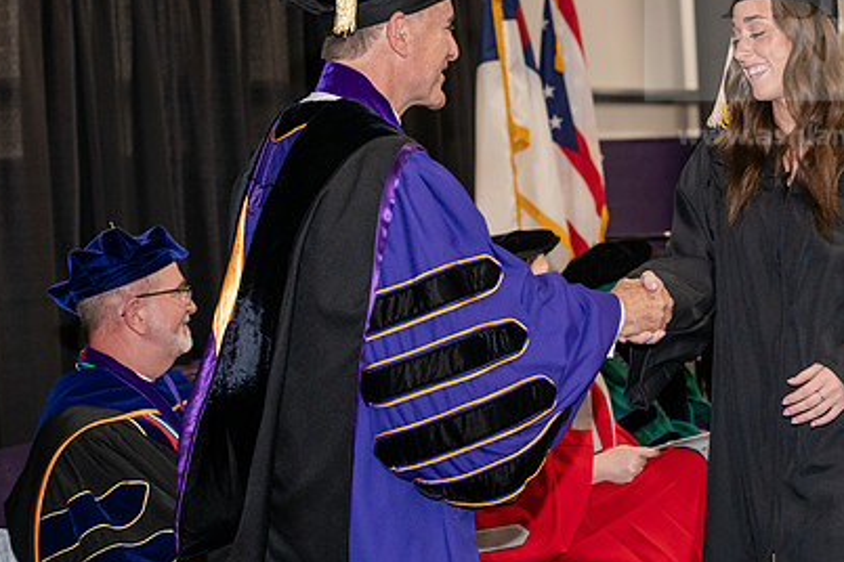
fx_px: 2368
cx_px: 582
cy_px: 179
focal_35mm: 101
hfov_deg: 20.1
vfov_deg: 13.5
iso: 2500
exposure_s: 1/200
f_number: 5
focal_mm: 70
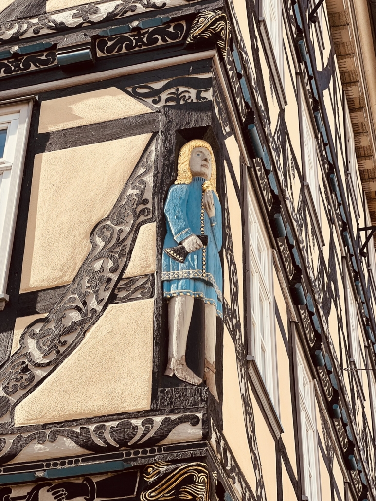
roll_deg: -0.9
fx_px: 1115
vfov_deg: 25.3
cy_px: 250
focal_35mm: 77
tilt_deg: +37.4
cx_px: 188
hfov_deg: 19.1
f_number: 2.8
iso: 32
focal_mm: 9
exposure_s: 1/349
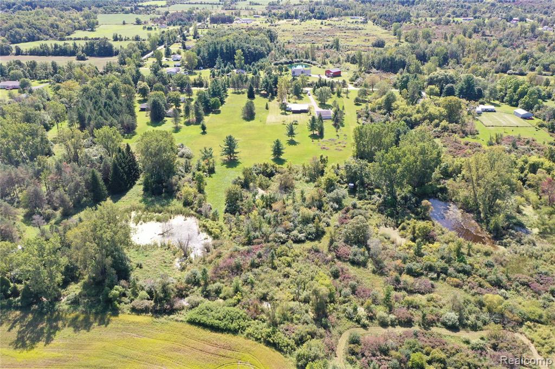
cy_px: 184
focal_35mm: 28
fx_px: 432
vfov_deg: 46.4
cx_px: 278
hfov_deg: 65.5
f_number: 4.5
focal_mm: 10.26
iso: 100
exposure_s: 1/200
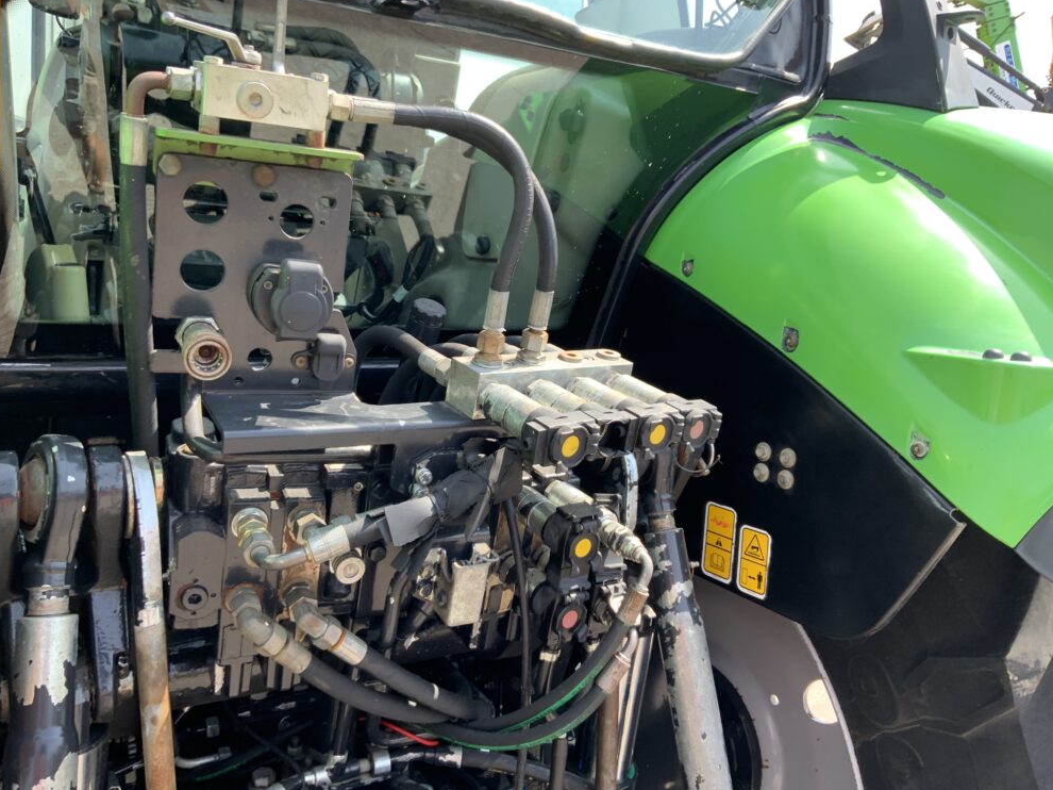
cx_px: 518
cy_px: 386
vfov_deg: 46.8
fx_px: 912
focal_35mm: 30
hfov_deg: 60.0
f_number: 1.8
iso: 16
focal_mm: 3
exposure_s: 1/153
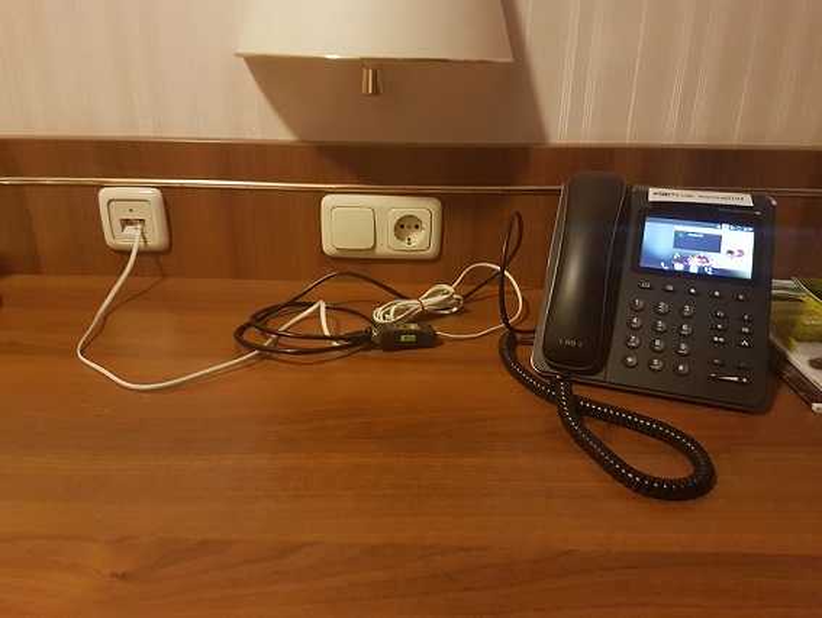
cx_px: 411
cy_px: 309
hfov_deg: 67.3
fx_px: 618
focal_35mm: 26
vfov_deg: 53.1
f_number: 1.7
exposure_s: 1/10
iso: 250
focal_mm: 4.2
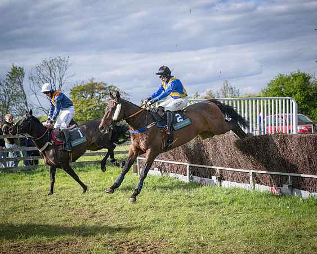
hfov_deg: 24.2
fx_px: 739
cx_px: 158
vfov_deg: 19.4
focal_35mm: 79
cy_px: 127
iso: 400
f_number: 4
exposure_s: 1/3200
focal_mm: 70
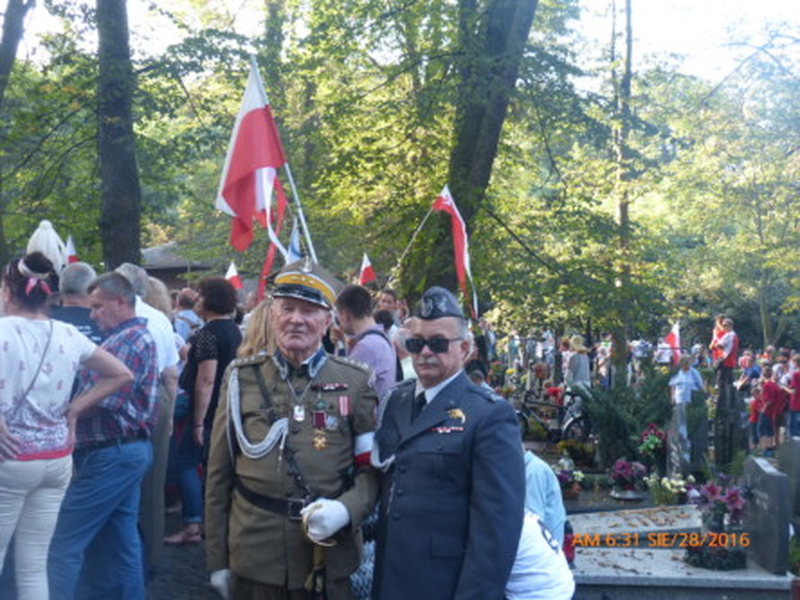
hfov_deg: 42.9
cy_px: 300
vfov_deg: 32.9
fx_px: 1017
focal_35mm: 44
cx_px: 400
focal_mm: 7.8
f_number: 3.2
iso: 250
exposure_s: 1/60
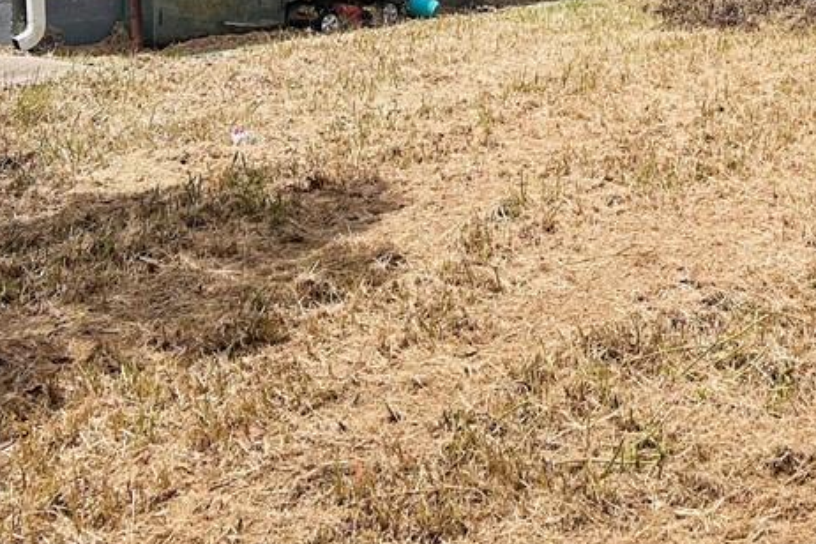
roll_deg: +0.6
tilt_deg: -2.8
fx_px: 1360
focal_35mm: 60
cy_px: -78
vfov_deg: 21.3
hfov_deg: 32.2
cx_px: 687
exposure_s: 1/4274
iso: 50
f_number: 1.5
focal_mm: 5.7
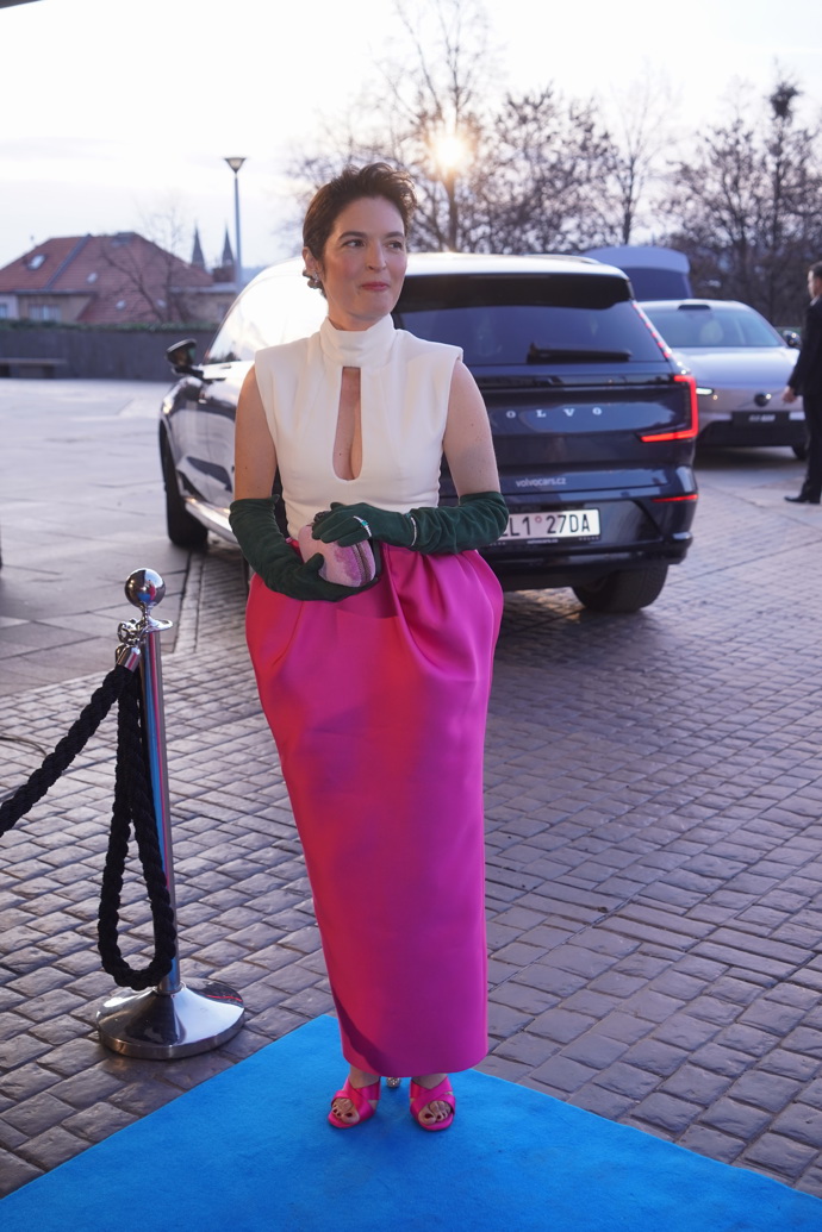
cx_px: 411
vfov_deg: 47.4
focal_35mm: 41
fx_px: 1404
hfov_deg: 32.6
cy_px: 616
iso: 400
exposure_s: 1/125
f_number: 5
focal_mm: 41
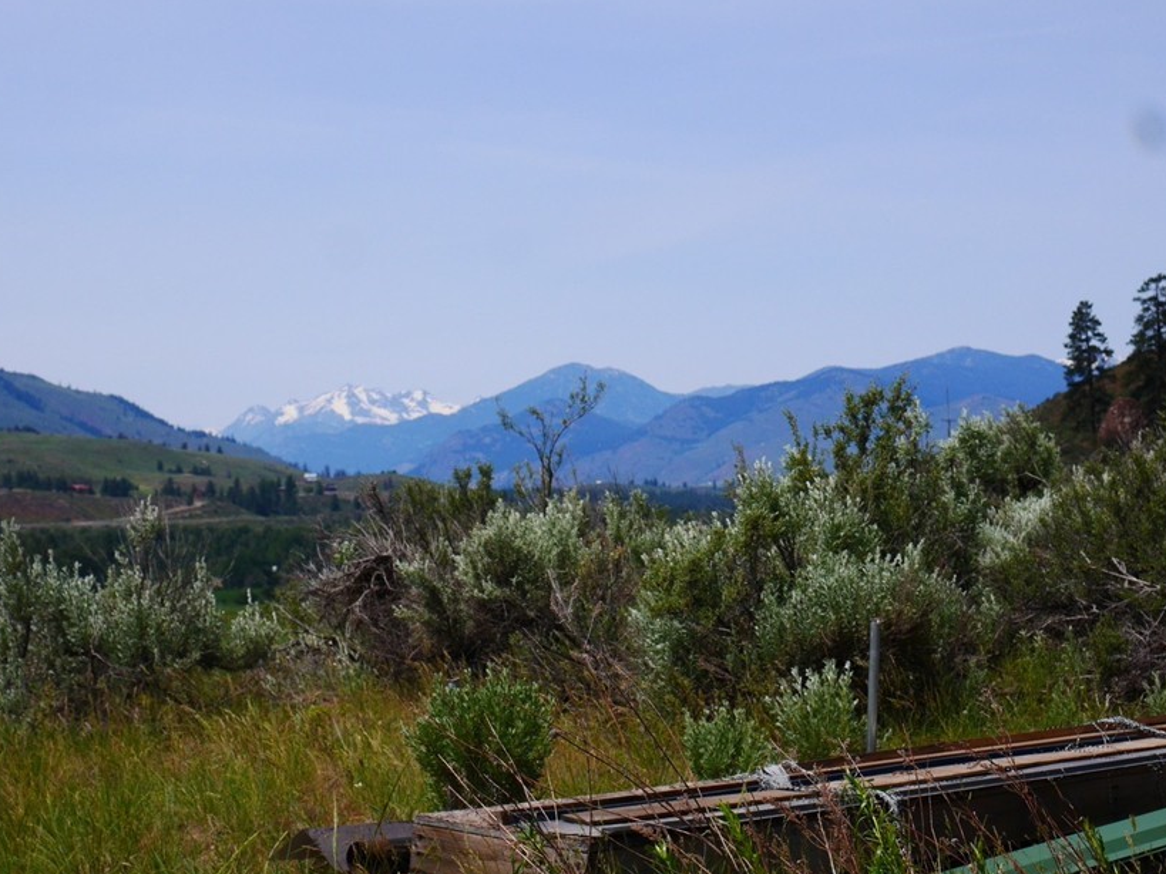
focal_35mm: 105
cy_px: 416
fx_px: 3536
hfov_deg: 18.7
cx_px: 527
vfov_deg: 14.1
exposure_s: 1/400
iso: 200
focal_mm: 42
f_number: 9
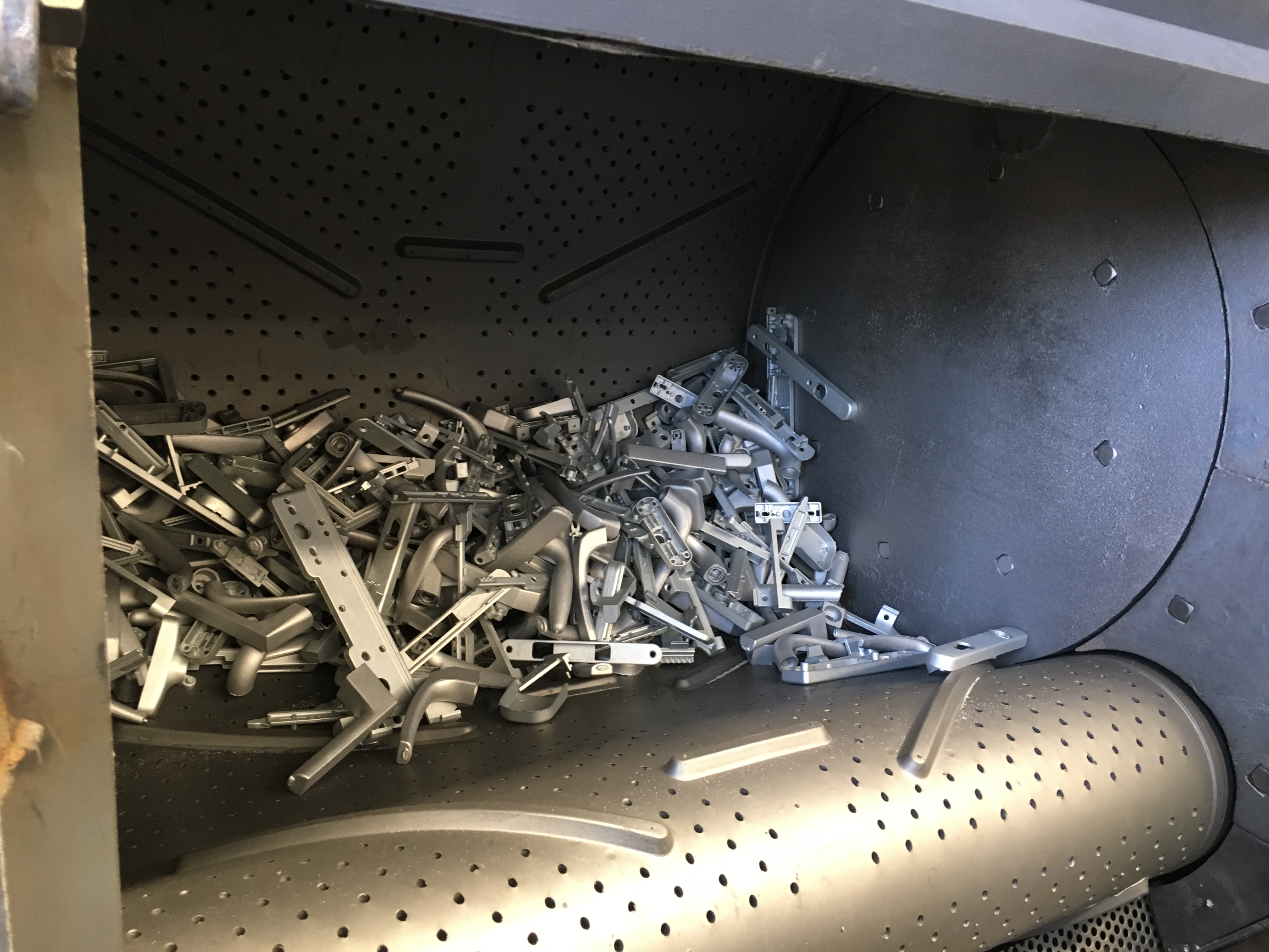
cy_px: 476
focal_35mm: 29
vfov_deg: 48.2
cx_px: 634
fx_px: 1063
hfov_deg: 61.7
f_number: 2.2
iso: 160
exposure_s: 1/33
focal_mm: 4.15
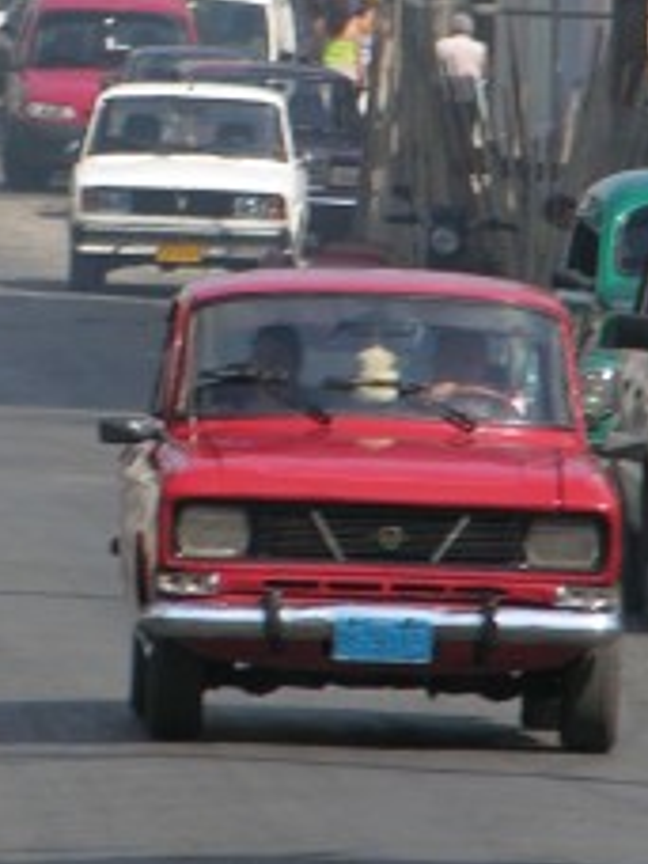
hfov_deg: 1.6
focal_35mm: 942
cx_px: -106
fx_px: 23512
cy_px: -80
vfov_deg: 2.1
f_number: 5.3
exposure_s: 1/258
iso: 50
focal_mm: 71.2
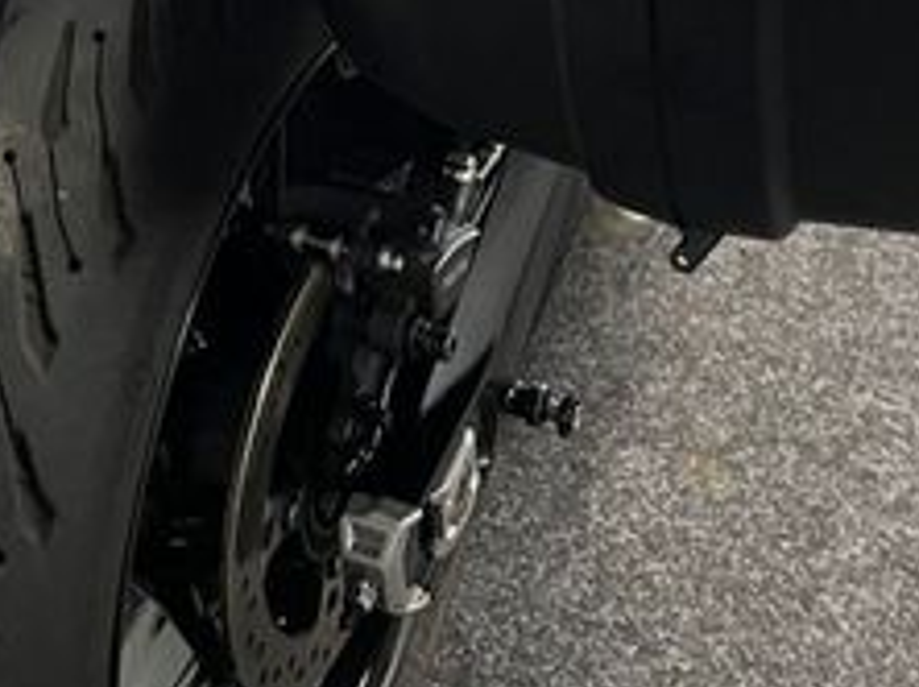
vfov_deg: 18.2
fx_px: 1989
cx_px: 87
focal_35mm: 75
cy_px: -211
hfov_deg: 25.2
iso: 400
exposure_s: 1/50
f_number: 1.6
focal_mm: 5.1
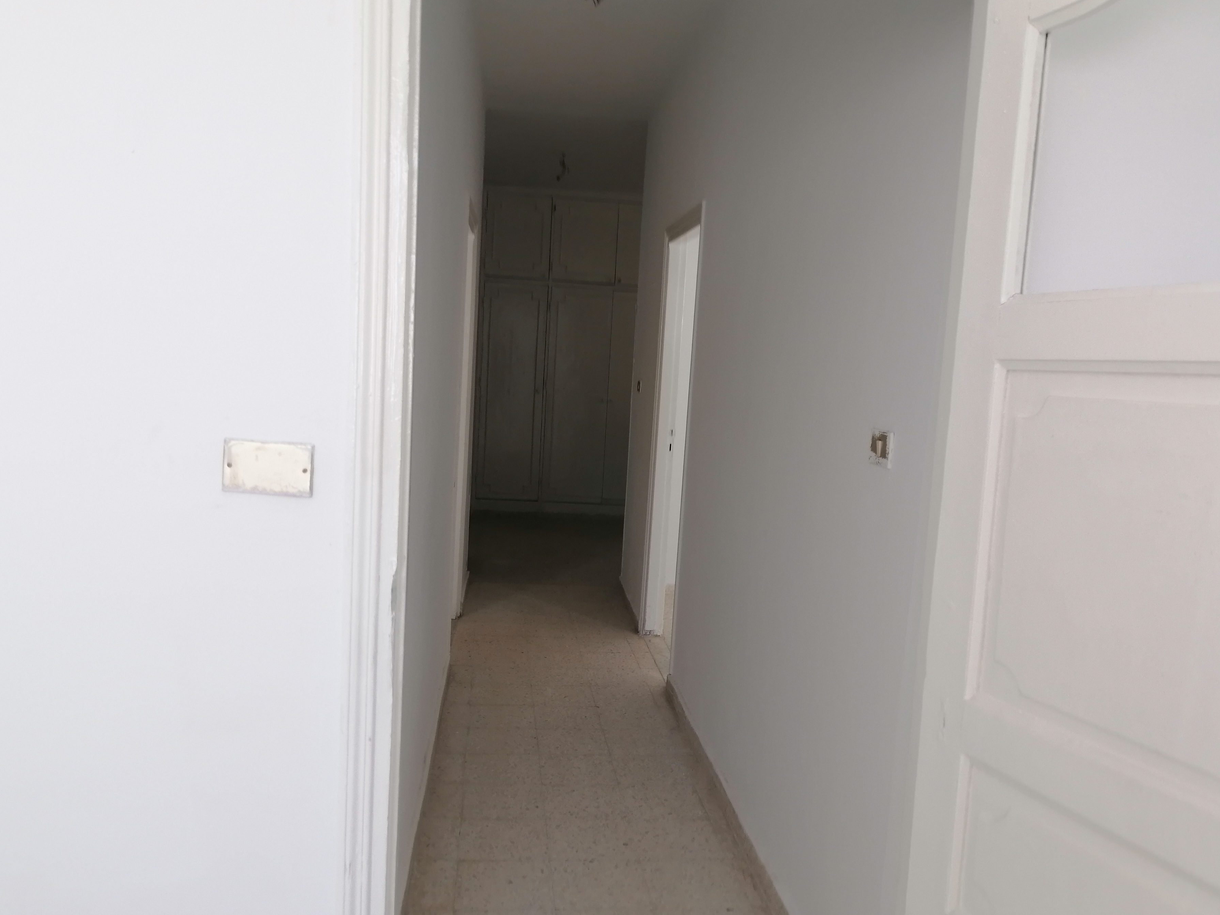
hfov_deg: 60.0
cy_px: 475
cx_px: 606
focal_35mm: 30
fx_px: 1057
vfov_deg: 46.8
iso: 64
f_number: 1.8
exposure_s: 1/100
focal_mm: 5.4
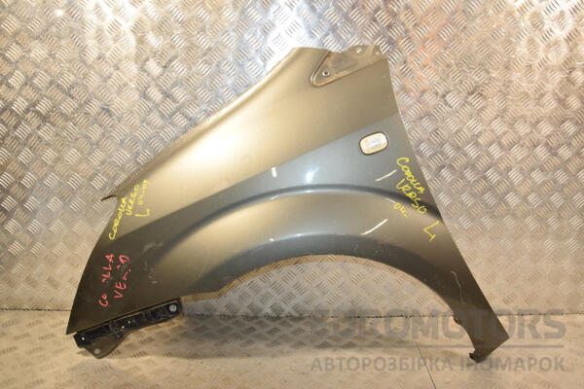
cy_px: 194
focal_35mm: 32
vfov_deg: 41.7
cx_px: 292
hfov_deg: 59.5
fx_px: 511
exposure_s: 1/200
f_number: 5.6
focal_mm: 21
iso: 800
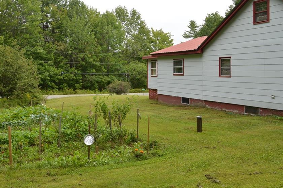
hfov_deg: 57.0
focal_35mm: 33
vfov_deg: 39.8
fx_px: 259
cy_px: 83
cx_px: 118
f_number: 7.1
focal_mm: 18
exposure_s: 1/200
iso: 100
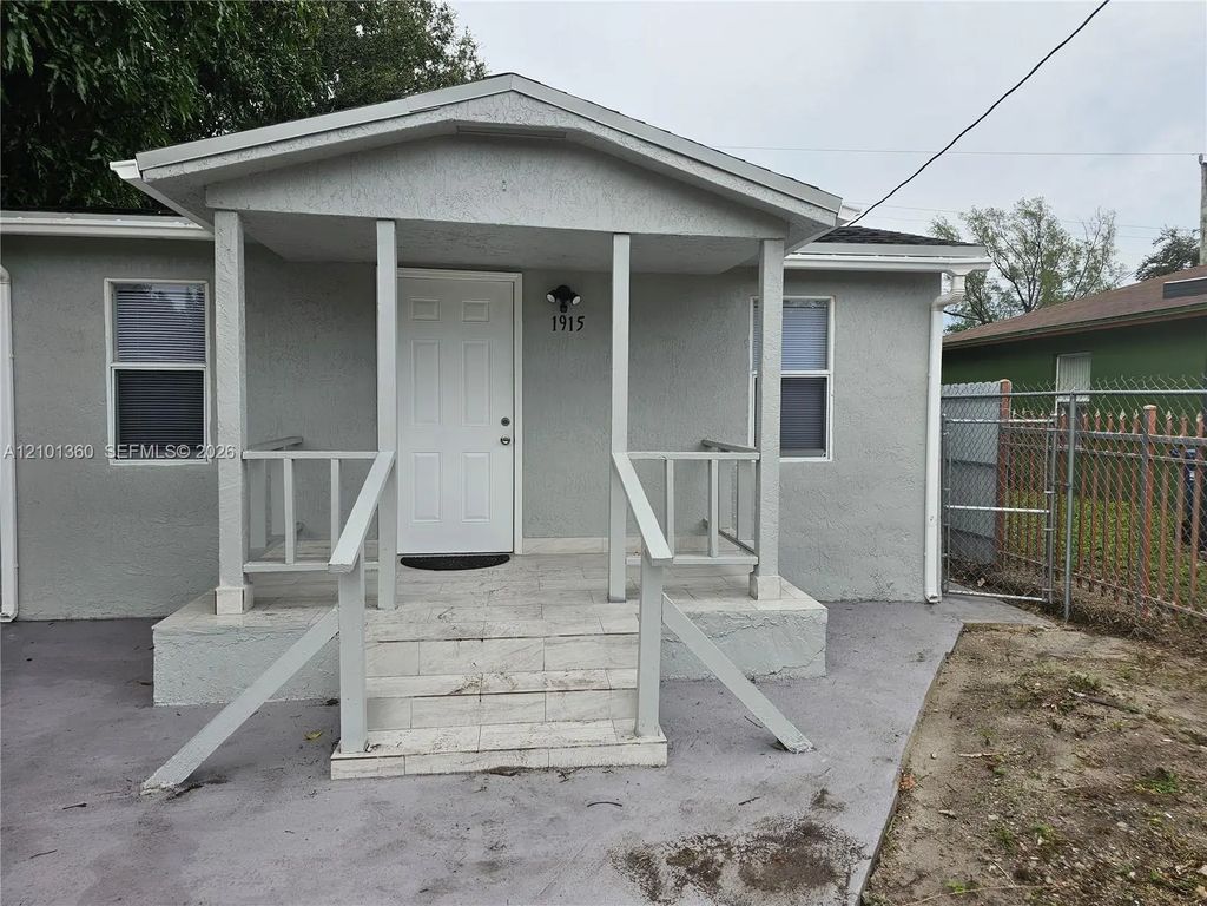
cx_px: 604
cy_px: 453
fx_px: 802
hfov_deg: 73.9
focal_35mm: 23
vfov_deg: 58.9
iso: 10
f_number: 1.7
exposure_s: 1/554
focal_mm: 6.3
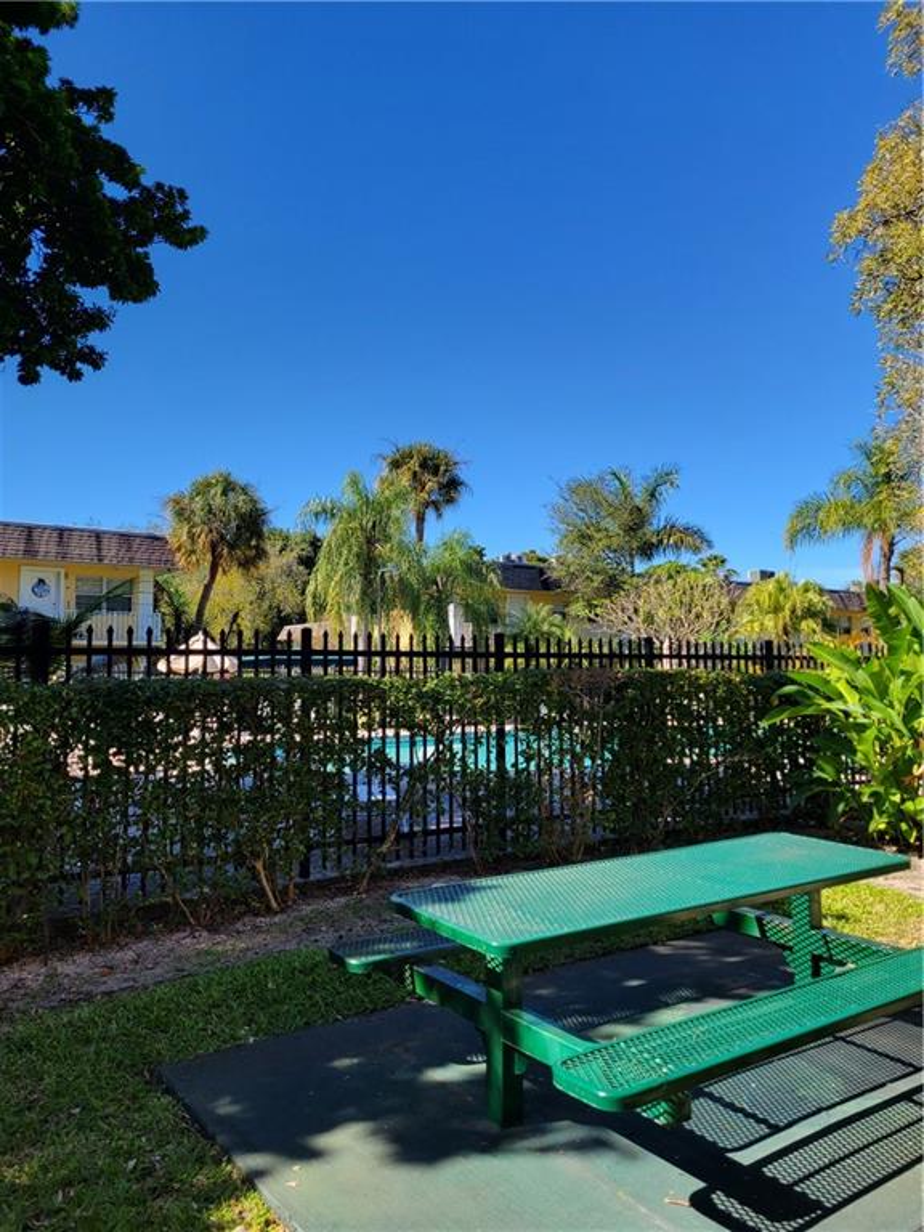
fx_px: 925
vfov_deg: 67.3
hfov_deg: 53.1
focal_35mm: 26
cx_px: 462
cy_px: 616
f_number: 1.8
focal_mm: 5.4
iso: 40
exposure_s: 1/1002
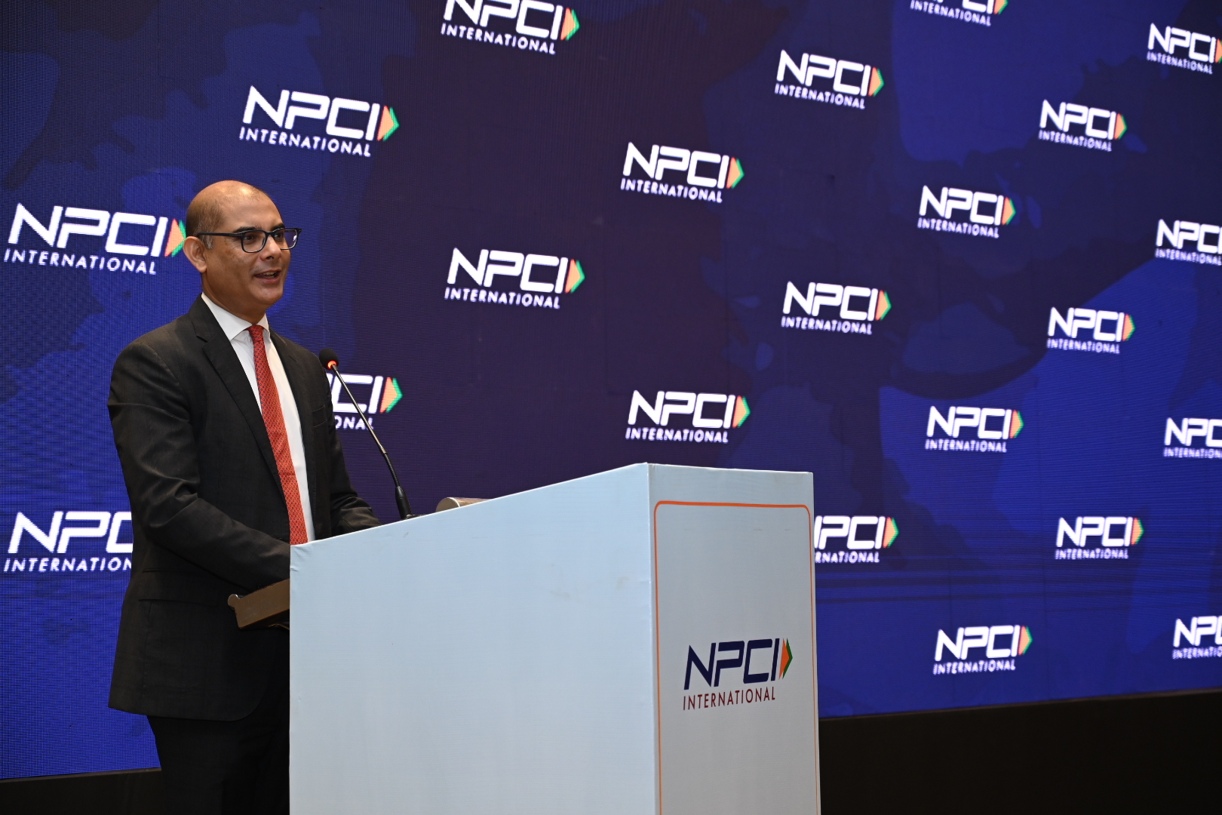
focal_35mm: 63
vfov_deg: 21.6
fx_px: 2138
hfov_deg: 31.9
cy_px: 408
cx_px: 611
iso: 1250
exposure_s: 1/80
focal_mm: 63
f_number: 4
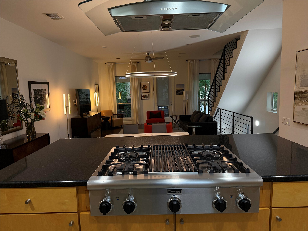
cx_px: 154
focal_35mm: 24
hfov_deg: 71.6
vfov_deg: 56.8
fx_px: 214
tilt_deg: -7.0
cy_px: 116
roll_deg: +2.0
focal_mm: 6.76
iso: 250
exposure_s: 1/115
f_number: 1.78
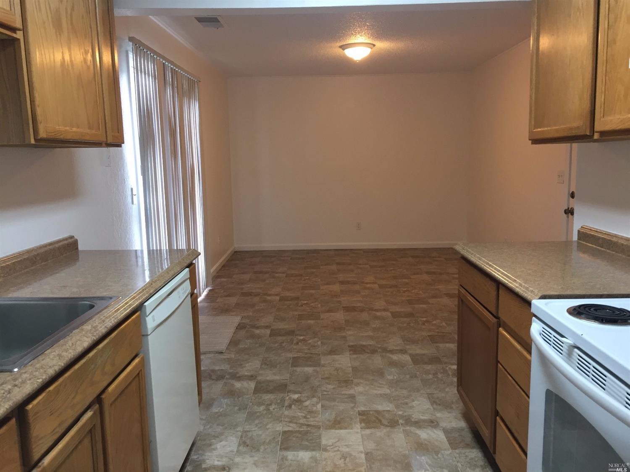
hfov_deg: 61.7
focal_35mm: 29
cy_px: 236
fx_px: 528
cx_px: 315
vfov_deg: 48.2
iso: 80
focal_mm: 4.15
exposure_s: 1/30
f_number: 2.2
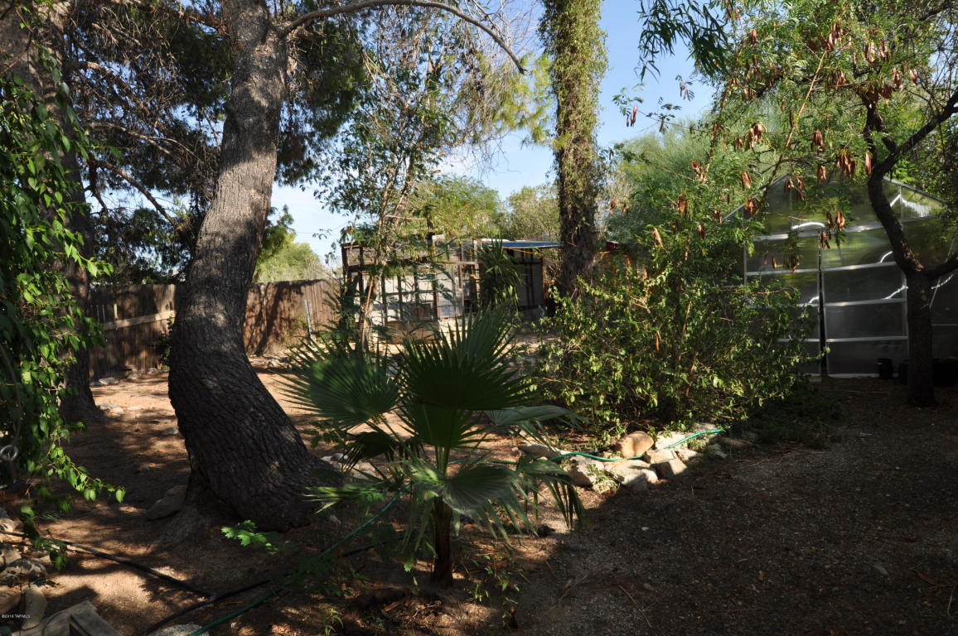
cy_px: 318
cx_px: 479
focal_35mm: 20
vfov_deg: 63.1
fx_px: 518
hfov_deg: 85.5
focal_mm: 13
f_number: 9
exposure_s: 1/200
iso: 200
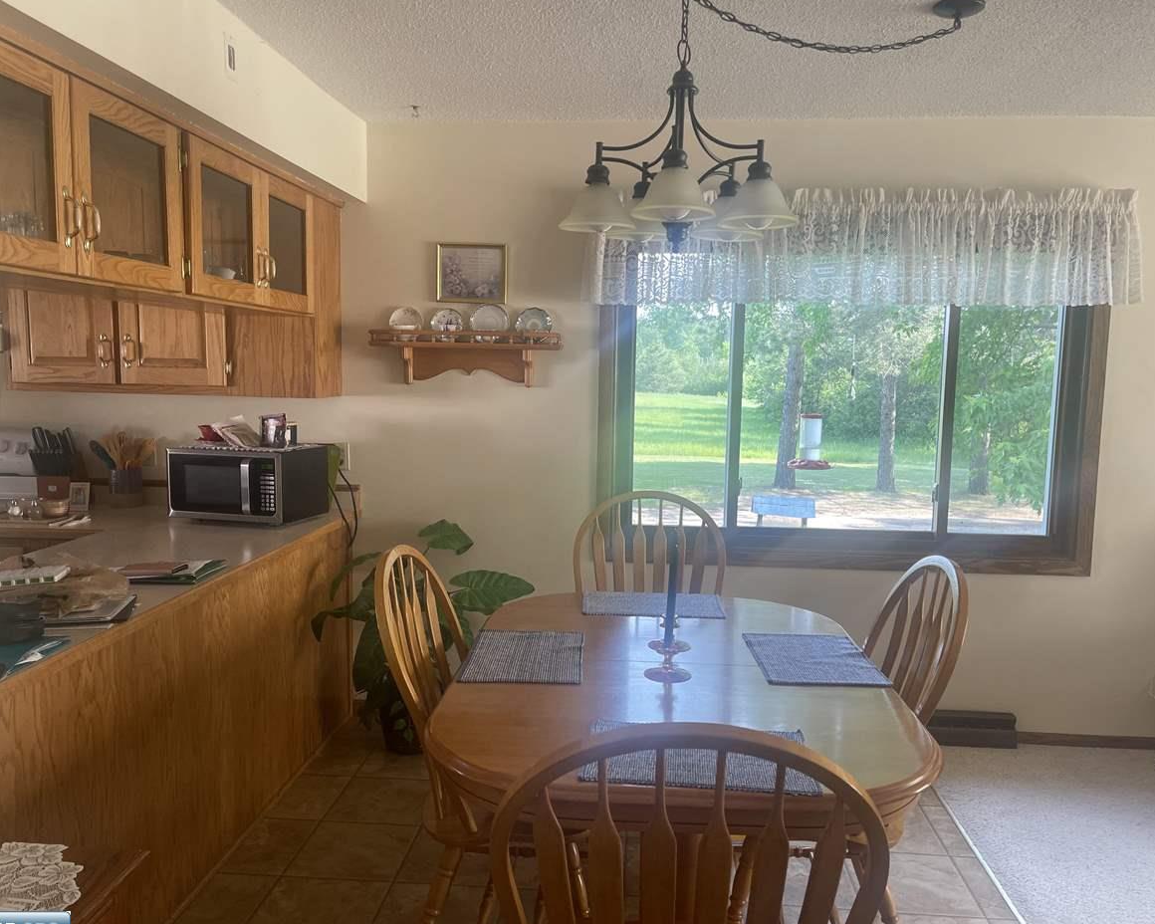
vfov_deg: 51.5
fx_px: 957
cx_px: 573
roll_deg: -1.1
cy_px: 470
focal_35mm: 28
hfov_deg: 62.2
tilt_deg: -8.1
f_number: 1.6
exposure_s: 1/120
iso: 100
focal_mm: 5.1
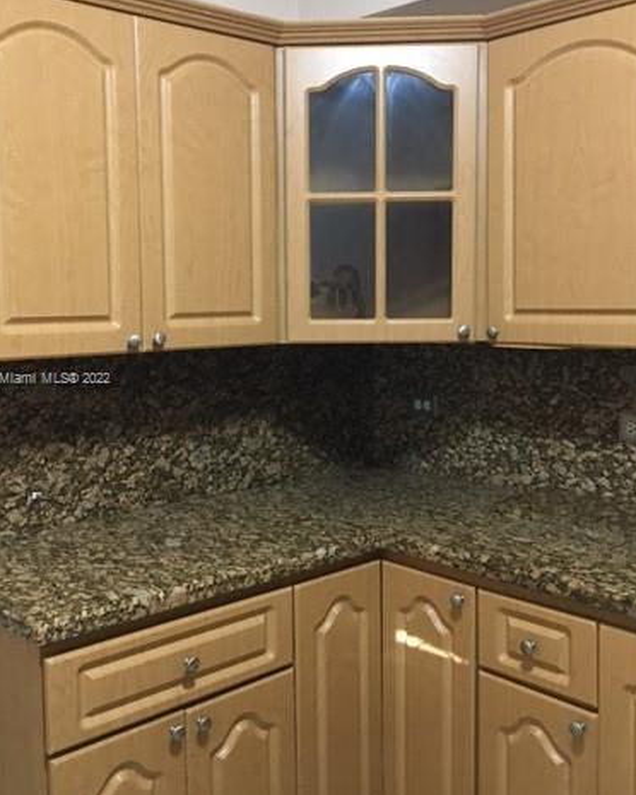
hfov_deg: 38.2
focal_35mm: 39
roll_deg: +0.4
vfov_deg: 46.8
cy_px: 380
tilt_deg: -3.0
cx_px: 325
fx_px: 918
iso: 50
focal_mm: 4.15
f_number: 2.2
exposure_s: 1/4
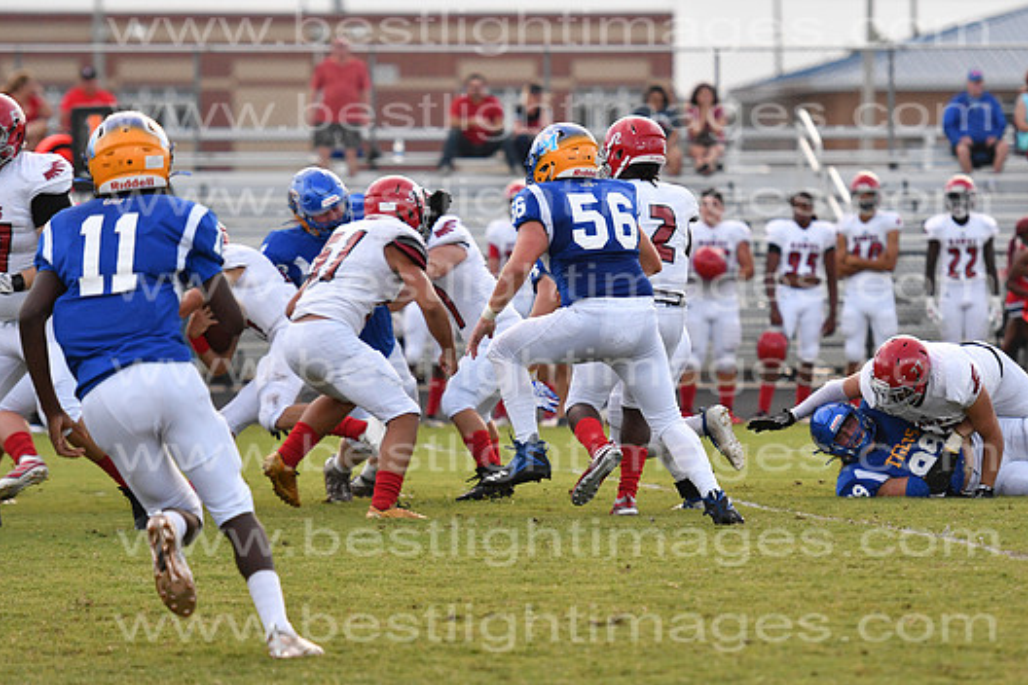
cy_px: 330
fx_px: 7297
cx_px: 557
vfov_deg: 5.4
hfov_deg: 8.1
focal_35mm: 256
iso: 1600
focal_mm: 155
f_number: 3.2
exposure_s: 1/2000
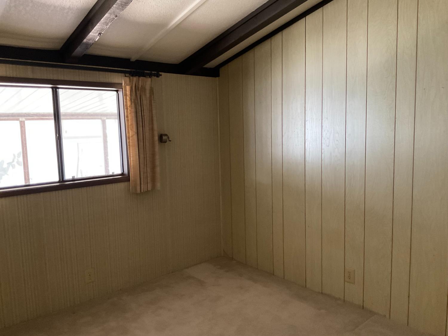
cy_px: 168
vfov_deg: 48.2
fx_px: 375
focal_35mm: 29
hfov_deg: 61.7
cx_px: 224
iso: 320
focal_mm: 3
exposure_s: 1/40
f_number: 1.8
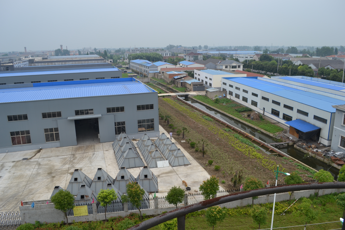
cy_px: 115
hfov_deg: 67.4
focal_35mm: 27
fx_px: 259
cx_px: 172
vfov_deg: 47.9
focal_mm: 18
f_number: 6.3
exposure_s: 1/200
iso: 100
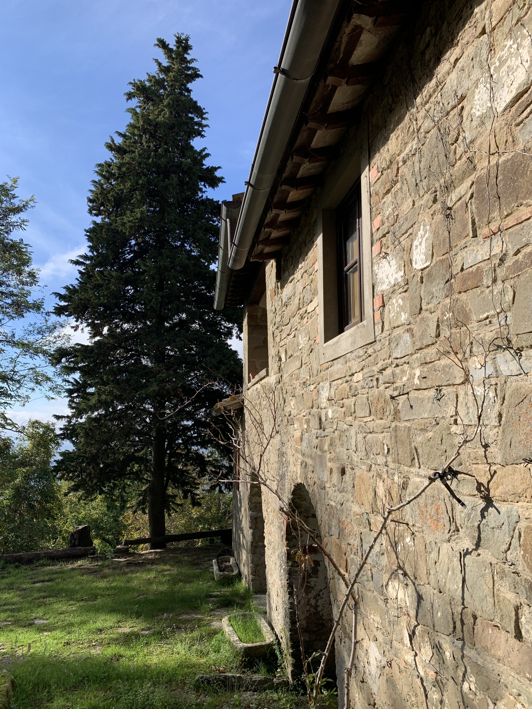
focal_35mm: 26
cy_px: 354
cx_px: 266
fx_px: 533
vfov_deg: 67.3
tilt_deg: +9.4
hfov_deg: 53.1
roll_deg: -0.5
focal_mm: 4.25
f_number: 1.8
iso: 25
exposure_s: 1/1490
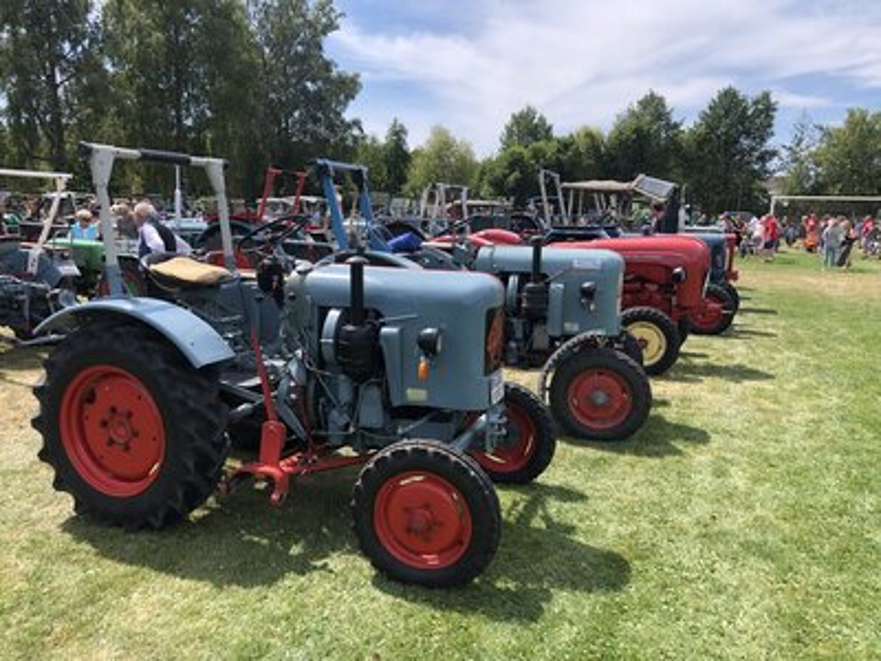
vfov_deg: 49.7
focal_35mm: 28
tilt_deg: -9.2
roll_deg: -2.0
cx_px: 440
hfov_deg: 63.4
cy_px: 330
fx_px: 713
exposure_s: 1/1171
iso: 20
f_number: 1.8
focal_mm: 3.99
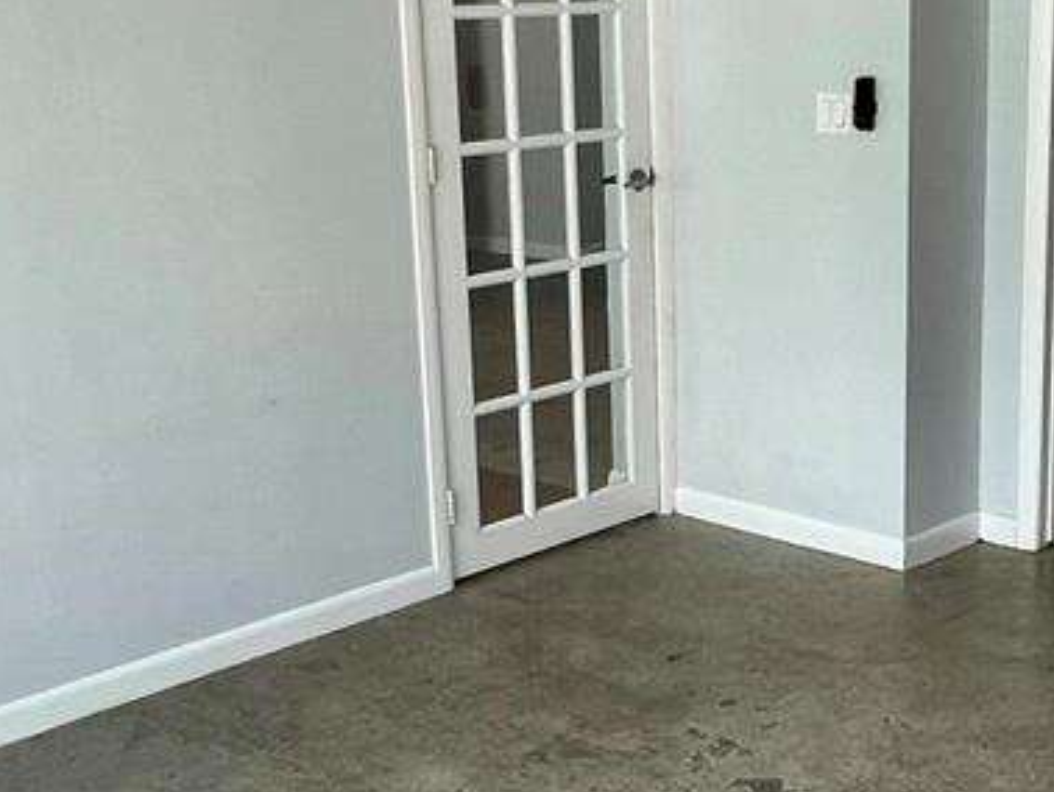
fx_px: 1676
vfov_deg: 26.6
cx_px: 744
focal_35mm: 55
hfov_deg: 34.4
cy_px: 396
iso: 50
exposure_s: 1/120
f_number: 1.8
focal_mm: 1.57
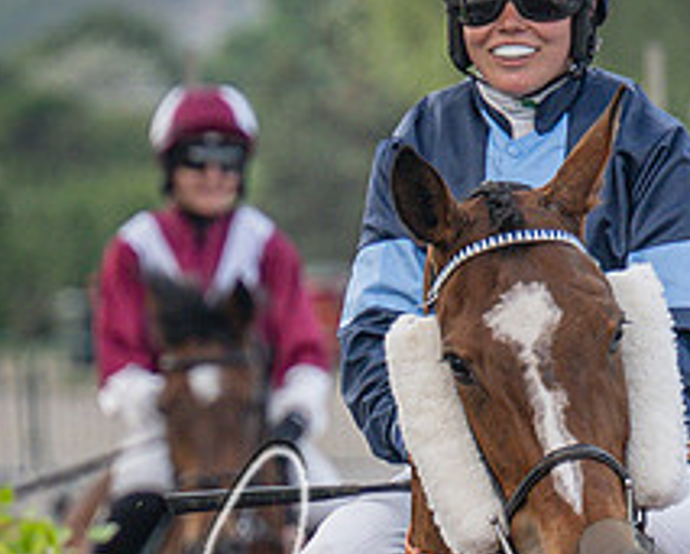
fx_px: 20184
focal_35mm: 987
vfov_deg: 1.6
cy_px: 441
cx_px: 739
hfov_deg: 2.0
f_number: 4
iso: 400
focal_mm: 170
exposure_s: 1/800
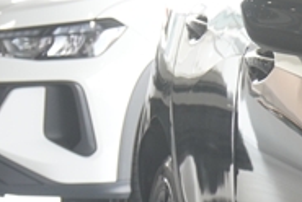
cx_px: 697
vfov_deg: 4.4
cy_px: 219
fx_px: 2647
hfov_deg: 6.3
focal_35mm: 315
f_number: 2.8
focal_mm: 38
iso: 320
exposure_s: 1/60
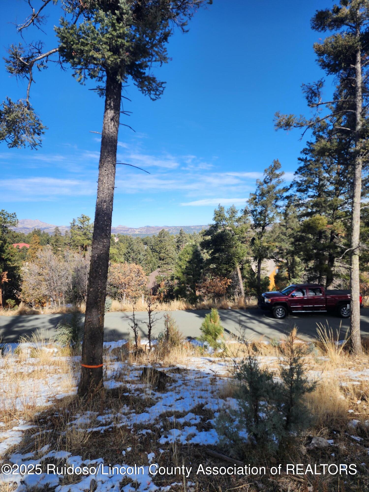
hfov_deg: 58.9
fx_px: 327
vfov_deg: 73.9
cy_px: 246
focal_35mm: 23
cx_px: 184
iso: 12
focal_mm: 6.4
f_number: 1.8
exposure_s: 1/790
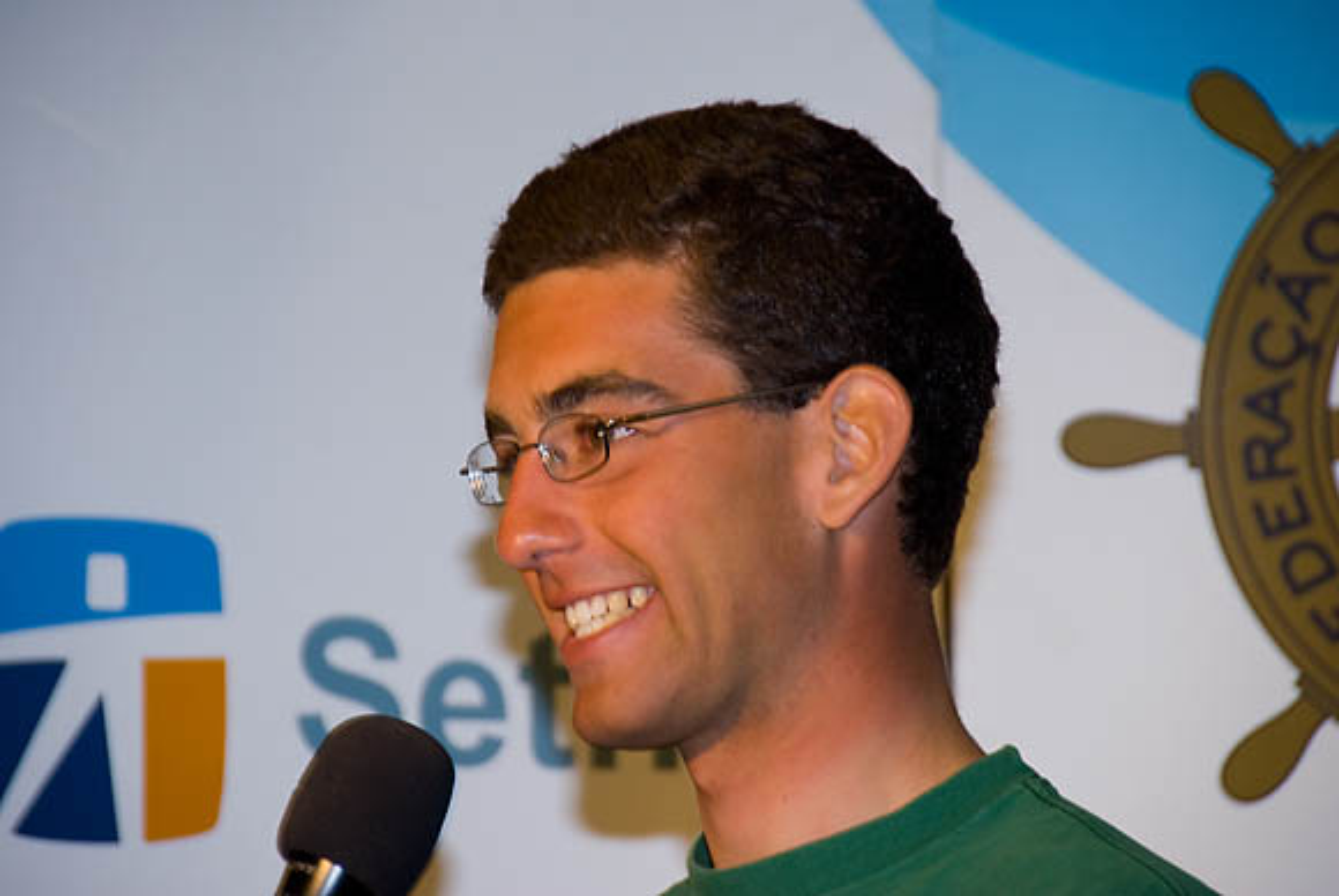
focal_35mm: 300
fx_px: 11169
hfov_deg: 6.9
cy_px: 448
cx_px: 670
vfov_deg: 4.6
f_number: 5.6
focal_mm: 200
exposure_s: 1/15
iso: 100
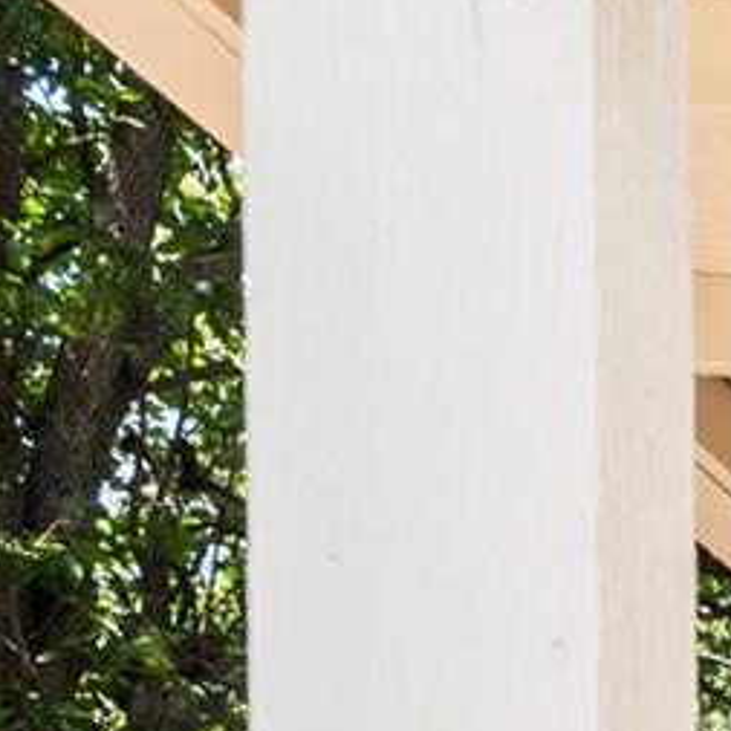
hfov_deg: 8.5
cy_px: 1429
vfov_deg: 13.7
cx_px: 2817
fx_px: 2628
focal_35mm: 110
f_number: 8
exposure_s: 1/30
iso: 250
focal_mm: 16
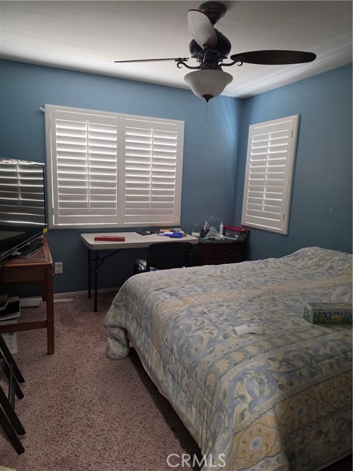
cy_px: 236
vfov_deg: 73.9
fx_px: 313
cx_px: 176
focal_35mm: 23
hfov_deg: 58.9
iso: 250
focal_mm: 6.5
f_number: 1.4
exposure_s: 1/120
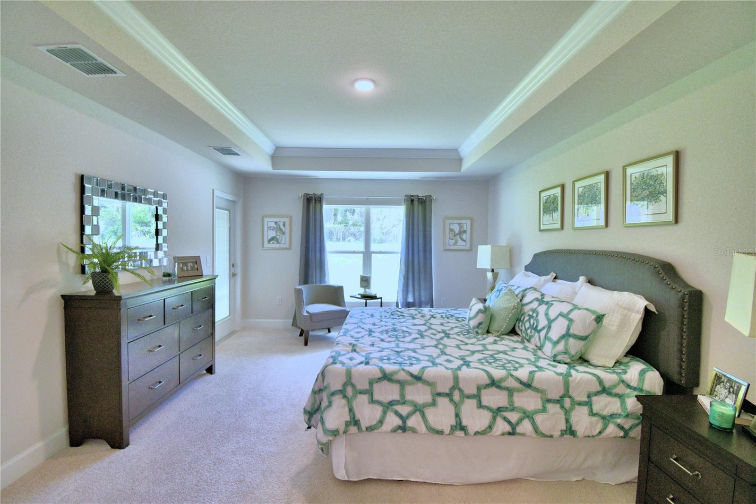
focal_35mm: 15
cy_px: 252
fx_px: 315
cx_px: 378
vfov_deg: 77.3
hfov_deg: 100.4
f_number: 4.5
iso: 400
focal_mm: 10
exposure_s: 1/100
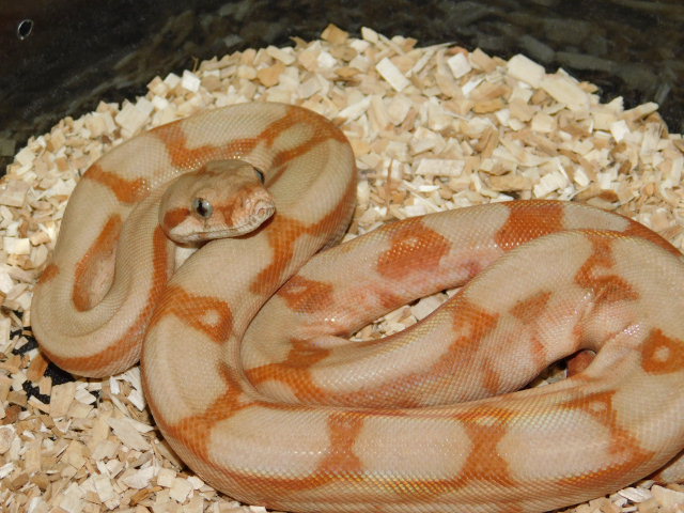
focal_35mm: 170
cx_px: 342
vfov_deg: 8.7
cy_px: 256
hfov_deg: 11.6
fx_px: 3359
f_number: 5.3
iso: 200
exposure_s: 1/60
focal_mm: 30.1
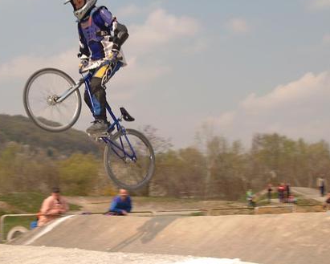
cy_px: 133
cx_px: 117
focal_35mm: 57
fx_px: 557
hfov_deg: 32.8
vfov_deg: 26.7
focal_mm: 26
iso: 100
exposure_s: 1/125
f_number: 11
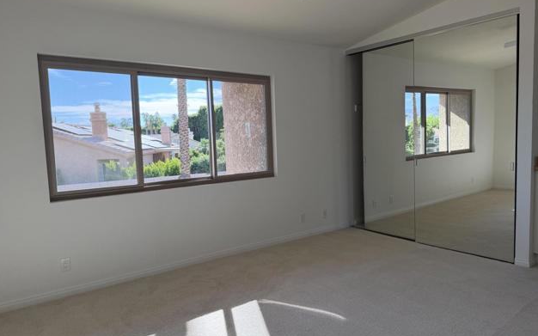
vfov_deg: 47.6
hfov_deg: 70.4
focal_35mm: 26
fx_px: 381
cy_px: 168
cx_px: 271
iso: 100
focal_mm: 6.76
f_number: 1.78
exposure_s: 1/575
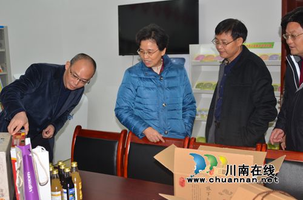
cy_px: 100
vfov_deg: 31.7
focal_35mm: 42
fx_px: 353
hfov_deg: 46.5
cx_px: 152
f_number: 3.5
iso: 100
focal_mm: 28
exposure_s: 1/60
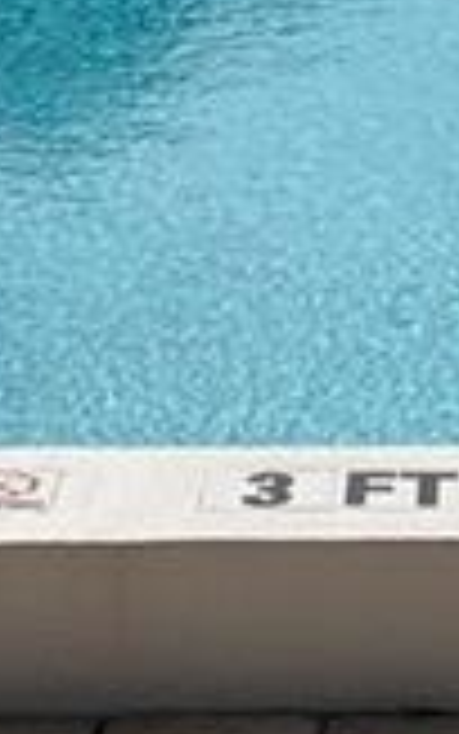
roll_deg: +0.8
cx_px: 369
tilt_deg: -1.4
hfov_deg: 6.5
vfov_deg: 9.9
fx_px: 4059
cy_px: -468
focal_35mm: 203
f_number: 1.8
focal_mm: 4.25
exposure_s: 1/8000
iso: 25
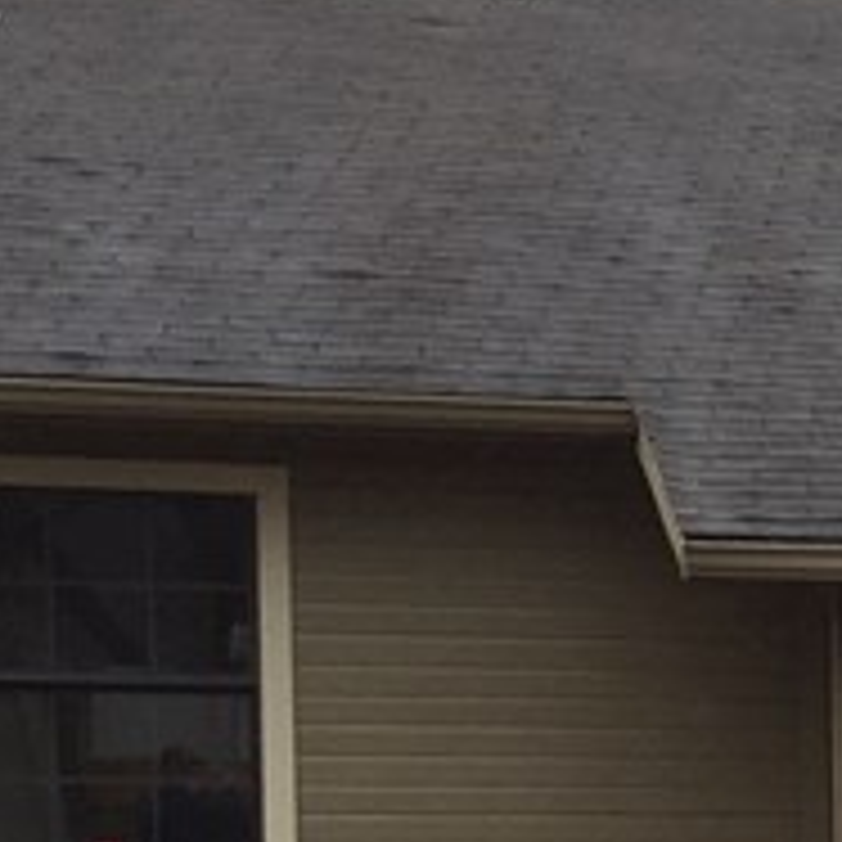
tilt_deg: -3.5
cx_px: 1634
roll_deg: -0.6
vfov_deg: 12.0
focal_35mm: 140
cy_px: 1162
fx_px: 3853
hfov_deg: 11.4
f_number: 2.2
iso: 32
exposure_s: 1/408
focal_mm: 4.15
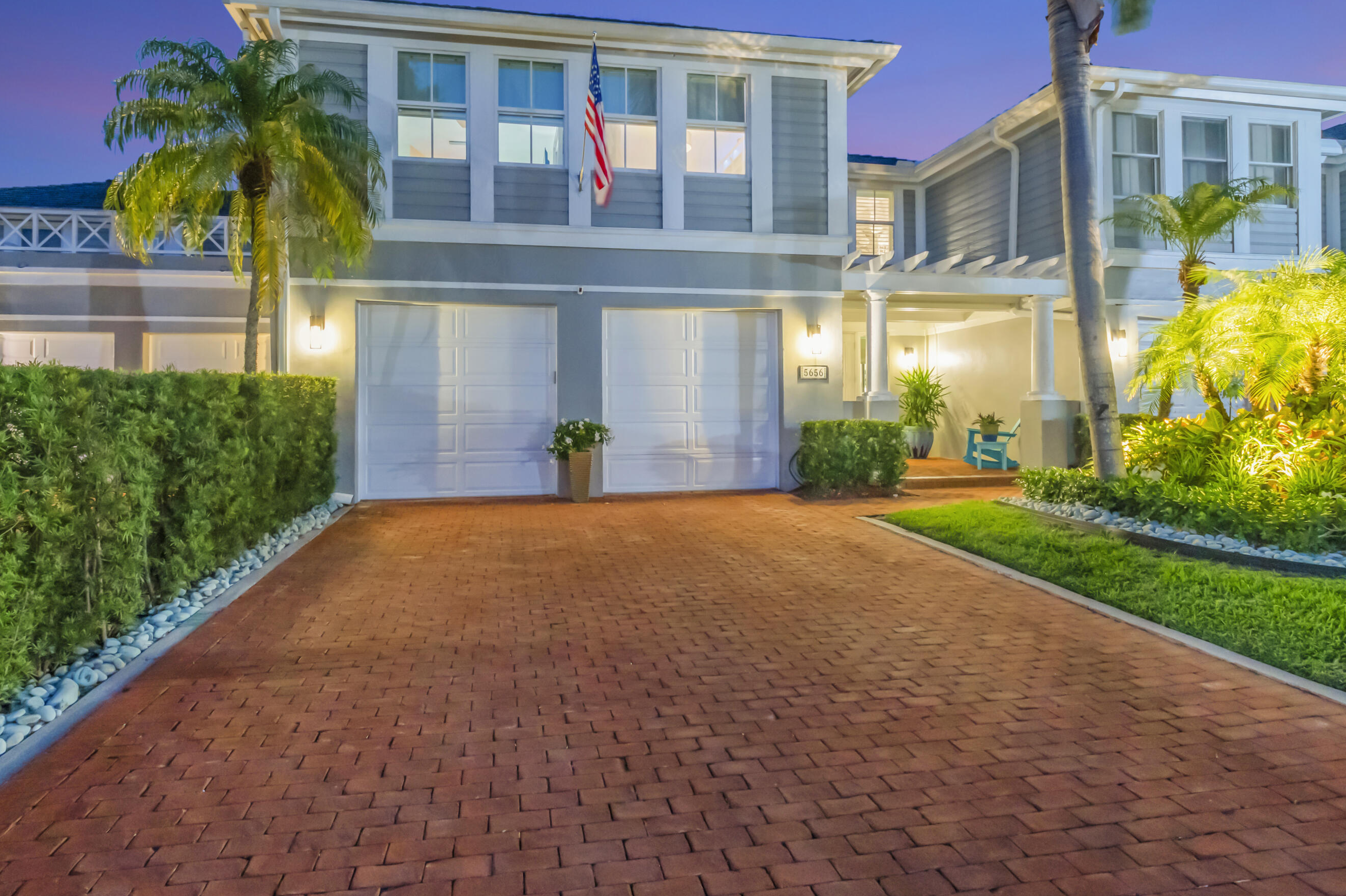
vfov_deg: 70.4
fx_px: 635
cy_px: 432
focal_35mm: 17
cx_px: 621
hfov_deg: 93.1
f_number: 8
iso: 640
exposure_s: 1/1.25
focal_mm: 10
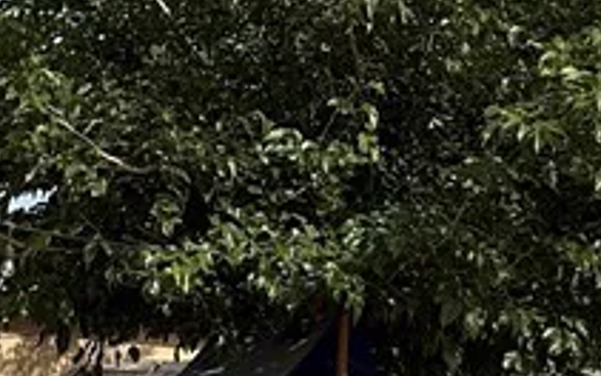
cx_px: 34
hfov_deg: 27.3
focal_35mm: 72
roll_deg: -3.7
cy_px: 476
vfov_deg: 17.1
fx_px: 1180
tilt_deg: -3.2
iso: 50
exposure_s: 1/2237
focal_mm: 2.22
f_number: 2.2
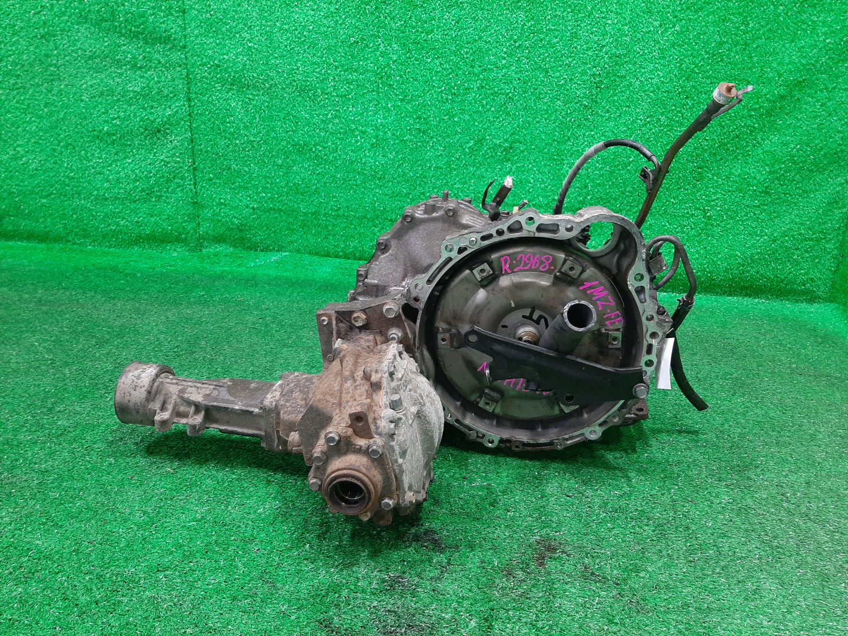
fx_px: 637
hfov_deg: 67.3
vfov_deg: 53.1
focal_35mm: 26
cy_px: 318
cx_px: 424
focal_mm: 3.93
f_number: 1.7
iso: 212
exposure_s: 1/50
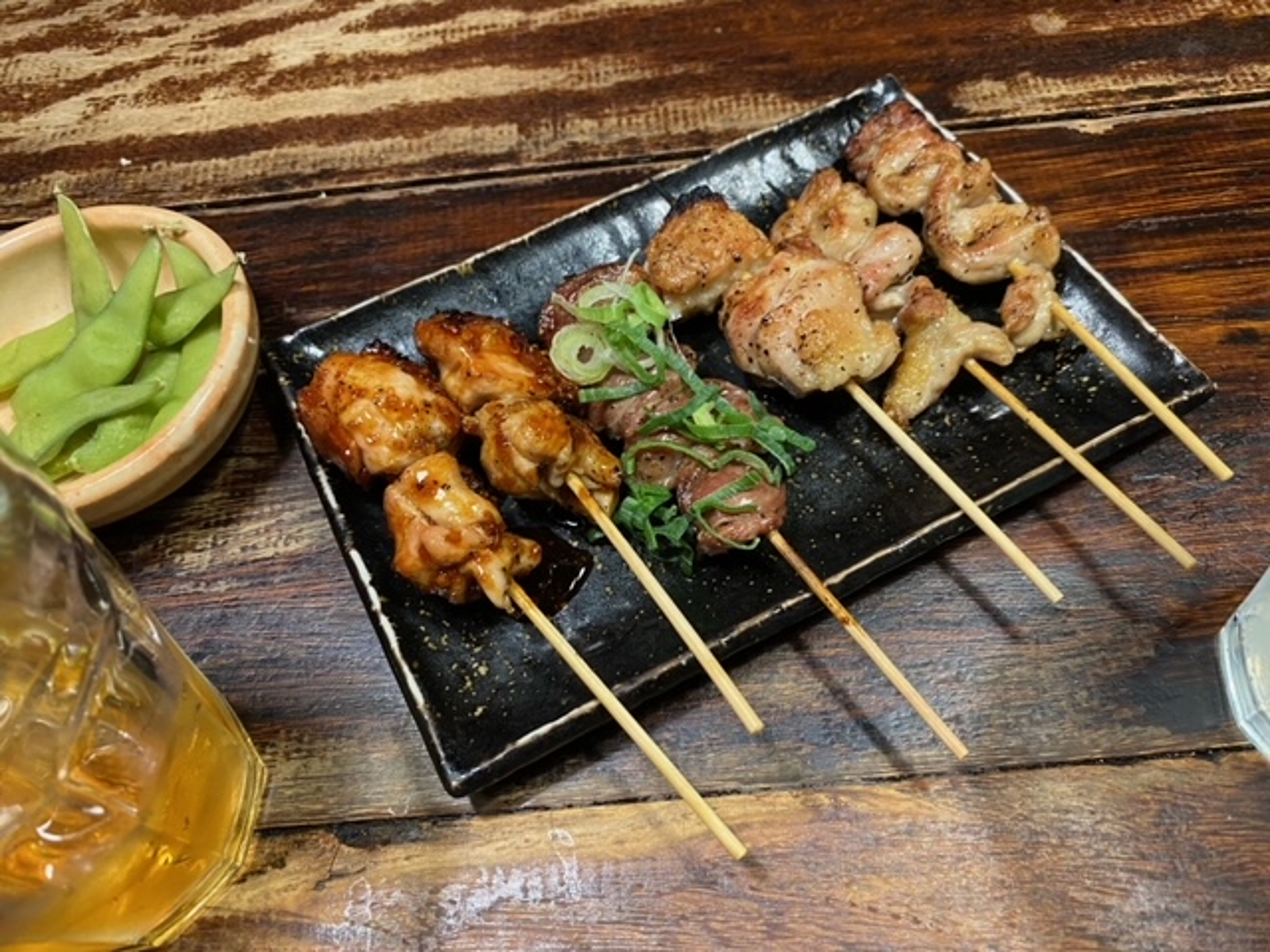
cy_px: 476
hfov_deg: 67.3
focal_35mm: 26
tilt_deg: -59.7
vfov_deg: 53.1
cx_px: 635
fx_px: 954
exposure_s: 1/60
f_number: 1.8
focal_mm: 4.25
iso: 250
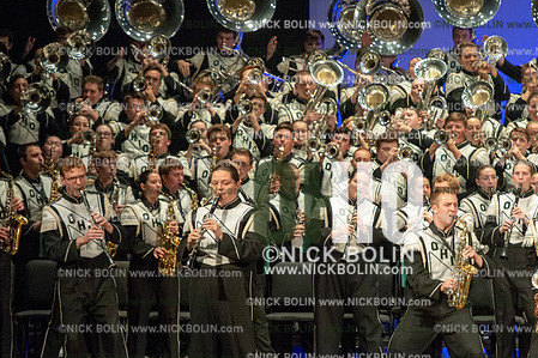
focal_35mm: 284
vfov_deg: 4.8
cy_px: 218
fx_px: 4242
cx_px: 338
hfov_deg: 7.3
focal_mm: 220
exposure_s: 1/320
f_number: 5.6
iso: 8000
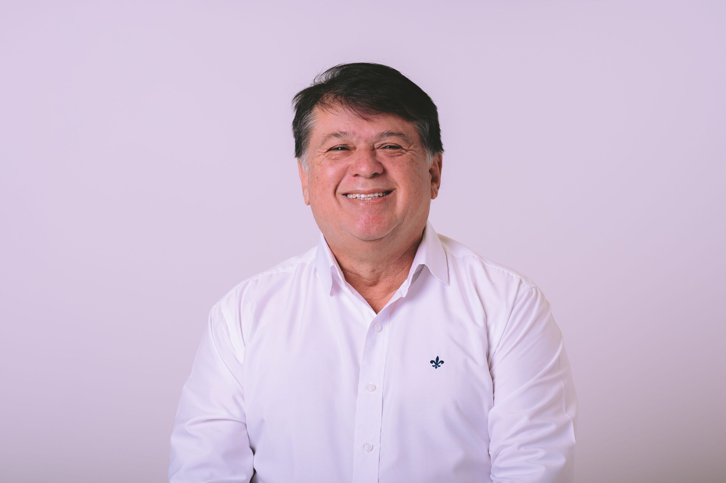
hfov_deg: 22.0
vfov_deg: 14.7
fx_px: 1871
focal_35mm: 93
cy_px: 219
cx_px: 363
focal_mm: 85
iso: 125
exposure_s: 1/200
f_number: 6.3
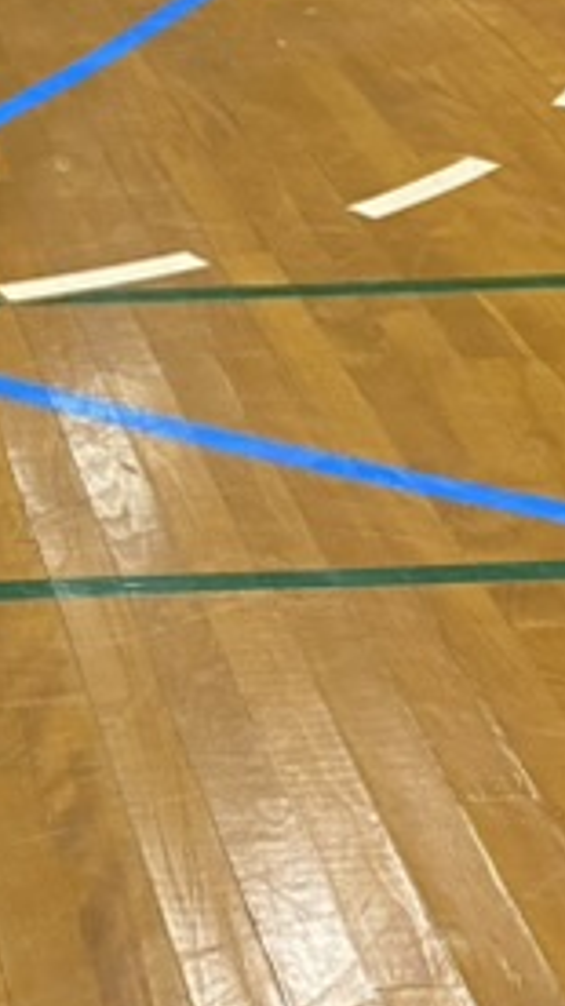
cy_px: -343
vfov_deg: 18.7
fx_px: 2800
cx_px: -456
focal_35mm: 105
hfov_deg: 10.8
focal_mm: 4.25
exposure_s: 1/60
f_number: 1.8
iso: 160
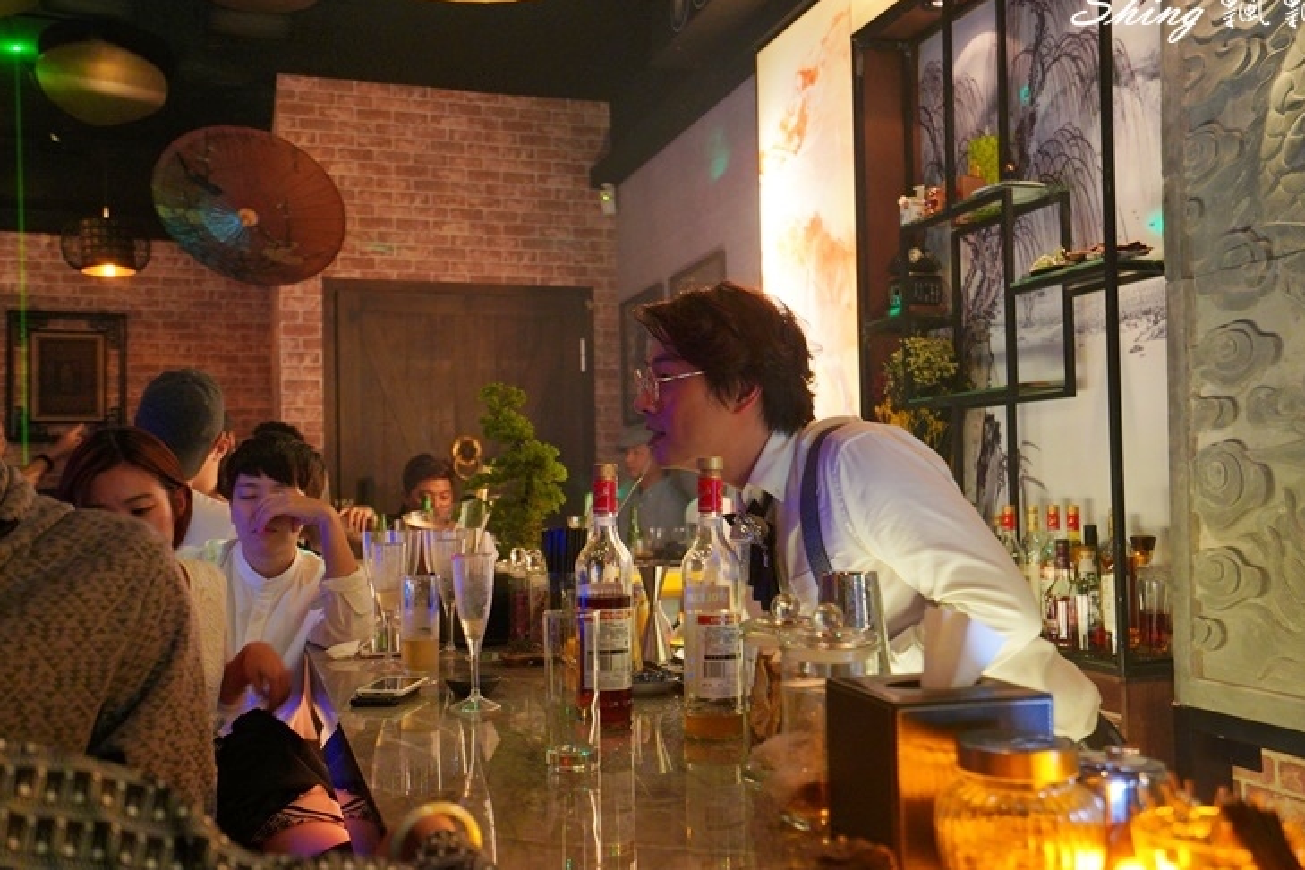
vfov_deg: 38.9
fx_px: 1232
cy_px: 445
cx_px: 652
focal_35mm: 34
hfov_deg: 55.8
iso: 2000
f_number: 4
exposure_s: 1/25
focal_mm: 31
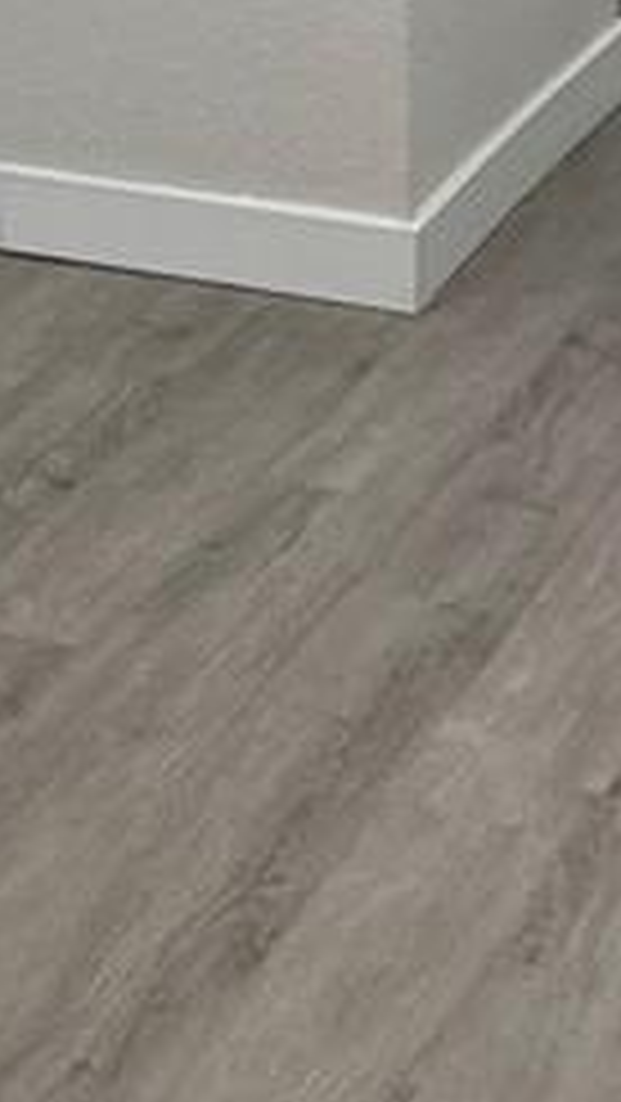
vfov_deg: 15.6
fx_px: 3743
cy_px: -477
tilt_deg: -8.5
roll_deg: -0.6
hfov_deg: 9.5
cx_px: 99
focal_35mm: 128
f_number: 1.78
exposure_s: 1/237
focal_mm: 6.76
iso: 200
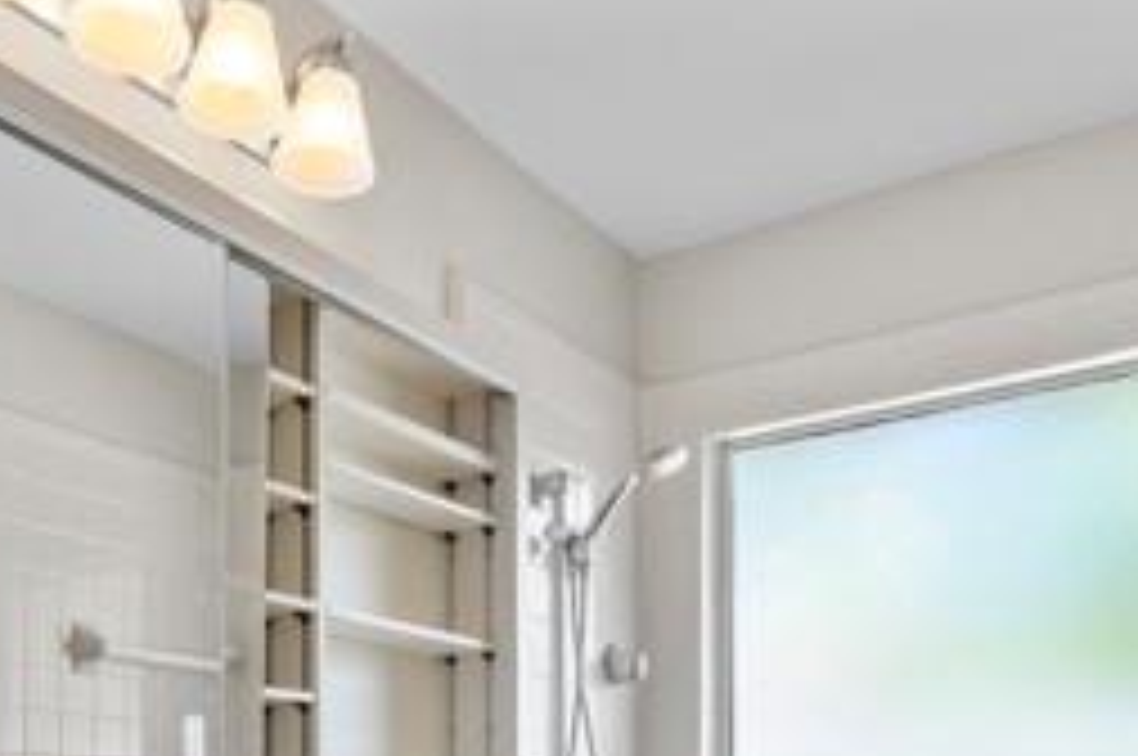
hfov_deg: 49.6
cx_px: 355
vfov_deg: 30.7
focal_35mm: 38
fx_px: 1200
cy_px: 860
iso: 800
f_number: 7.1
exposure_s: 1/3
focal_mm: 16
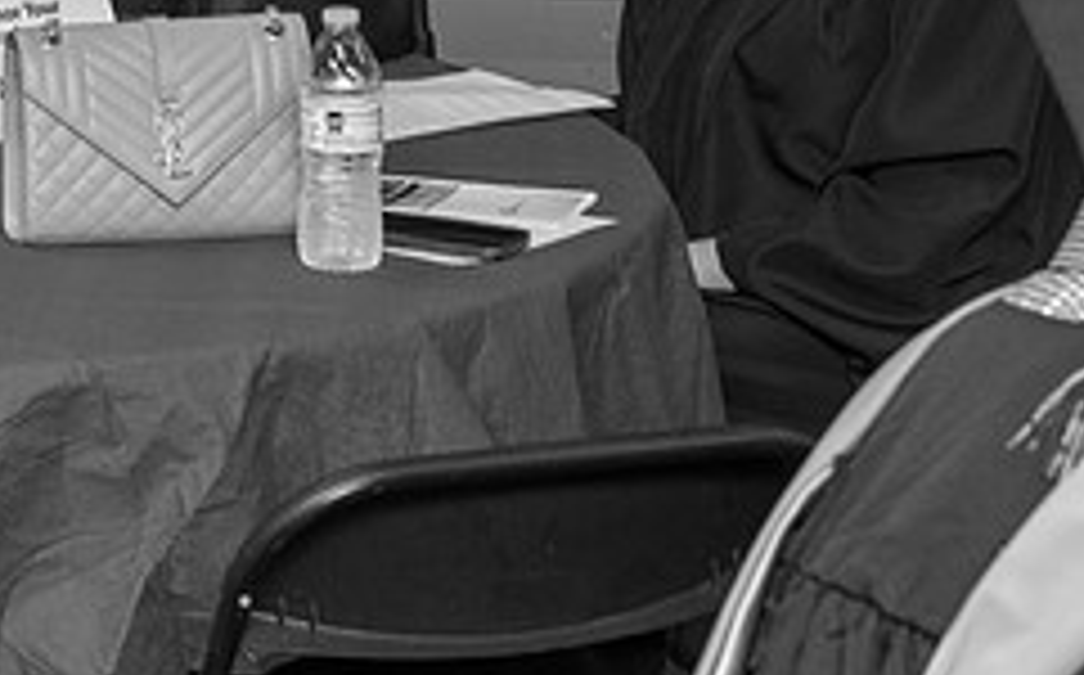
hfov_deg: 12.5
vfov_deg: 7.9
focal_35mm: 164
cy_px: -118
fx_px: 4839
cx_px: -178
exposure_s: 1/60
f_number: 6.3
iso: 1000
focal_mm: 62
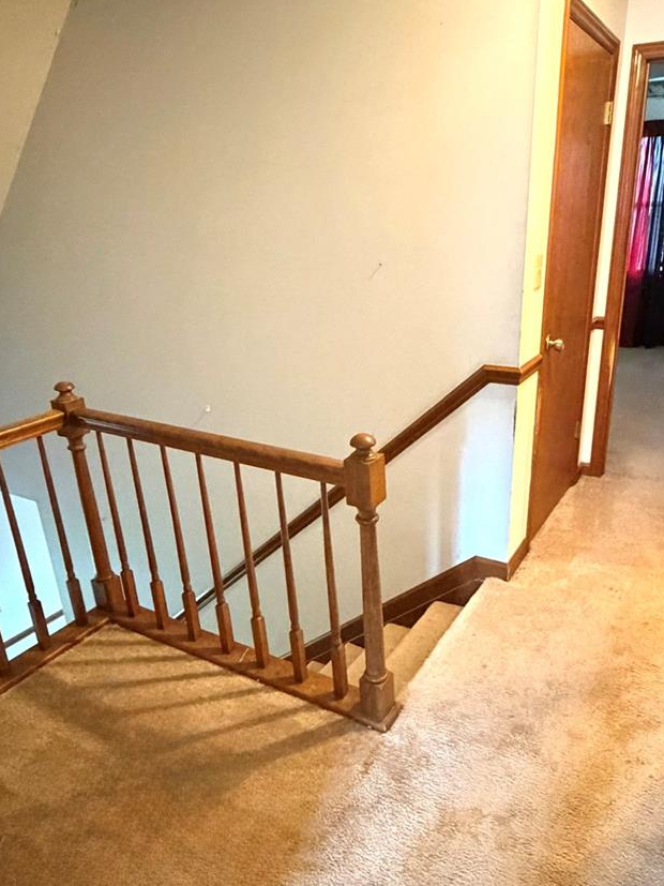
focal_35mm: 26
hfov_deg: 52.9
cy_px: 476
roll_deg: +1.2
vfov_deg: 67.2
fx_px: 665
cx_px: 378
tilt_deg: -22.2
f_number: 2.2
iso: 1000
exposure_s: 1/40
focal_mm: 2.22
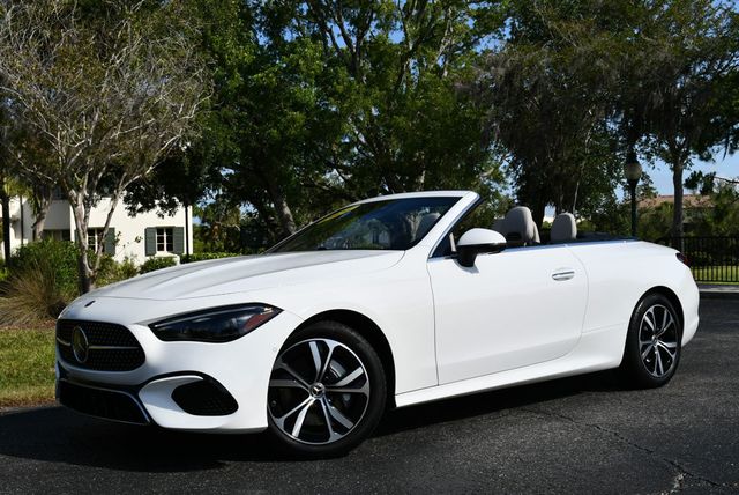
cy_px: 248
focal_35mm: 44
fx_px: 904
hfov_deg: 44.5
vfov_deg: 30.6
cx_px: 370
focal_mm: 22
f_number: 9
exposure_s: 1/320
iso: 100
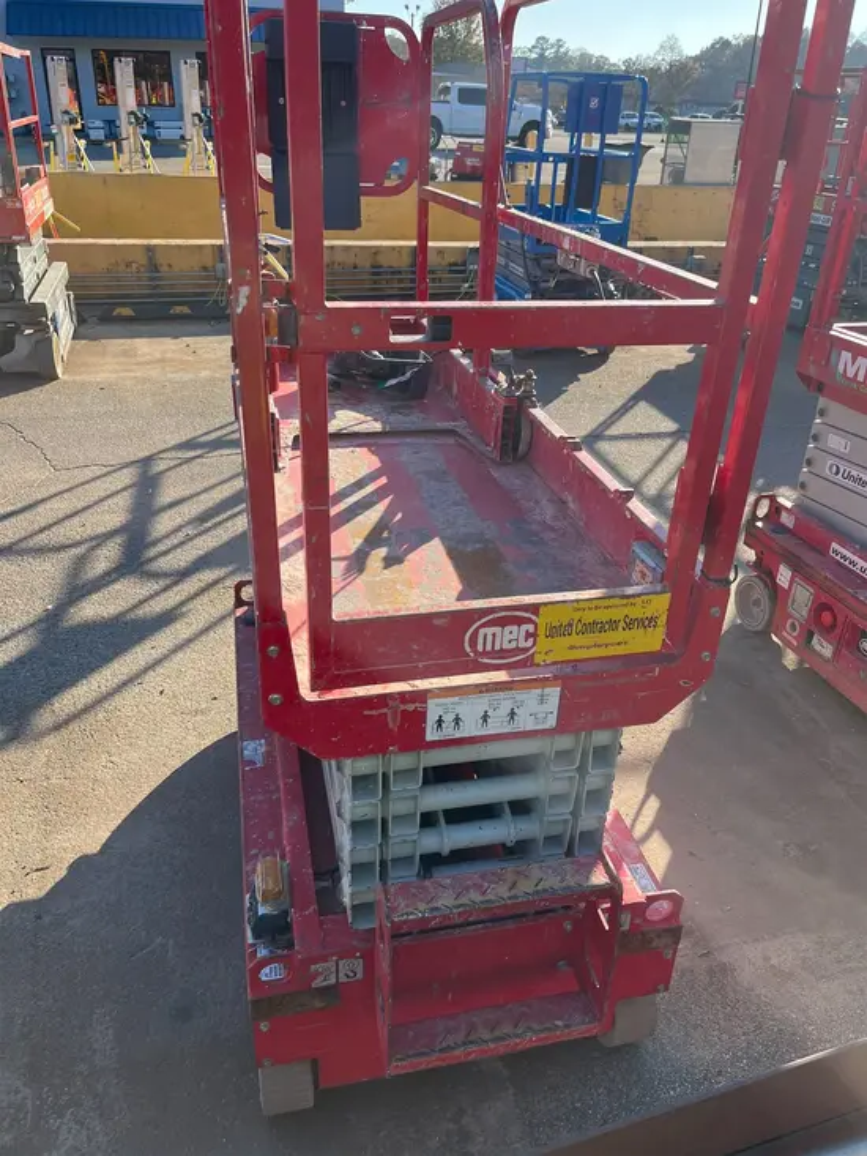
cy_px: 578
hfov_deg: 53.1
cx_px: 434
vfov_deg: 67.3
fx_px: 868
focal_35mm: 26
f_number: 1.6
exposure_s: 1/1186
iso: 50
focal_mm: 5.1
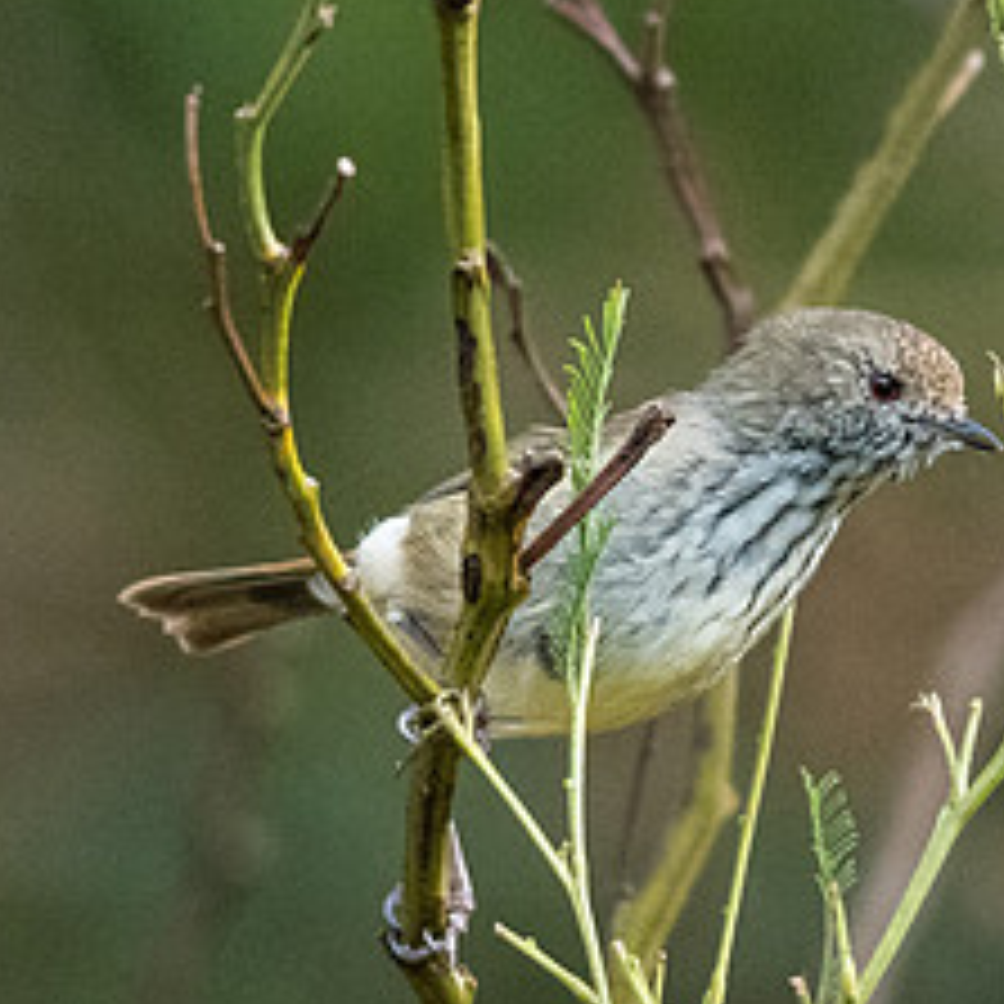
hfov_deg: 1.1
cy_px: 661
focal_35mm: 1669
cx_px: 795
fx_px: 54767
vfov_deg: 1.1
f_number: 5.6
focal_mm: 500
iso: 3200
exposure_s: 1/1000
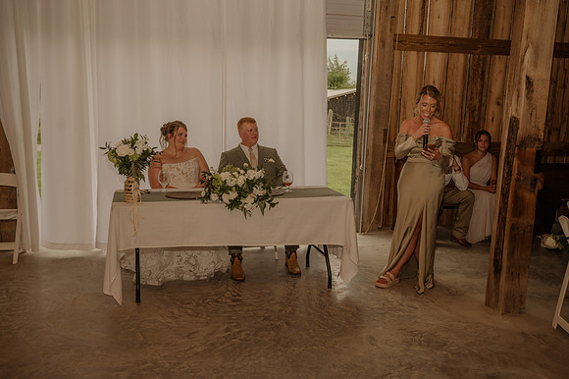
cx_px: 284
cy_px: 190
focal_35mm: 35
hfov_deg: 55.0
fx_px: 547
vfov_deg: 38.2
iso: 500
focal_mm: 33
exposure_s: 1/200
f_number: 4
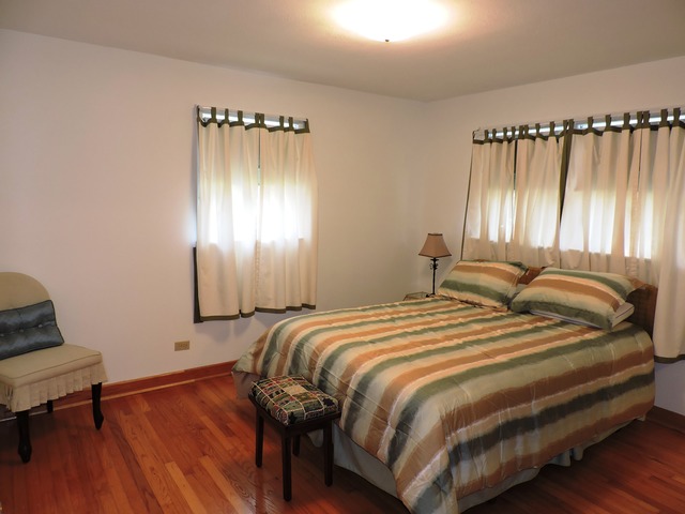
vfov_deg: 56.8
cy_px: 257
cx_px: 342
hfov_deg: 71.6
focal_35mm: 24
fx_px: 475
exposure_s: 1/40
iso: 180
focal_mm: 4.3
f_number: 3
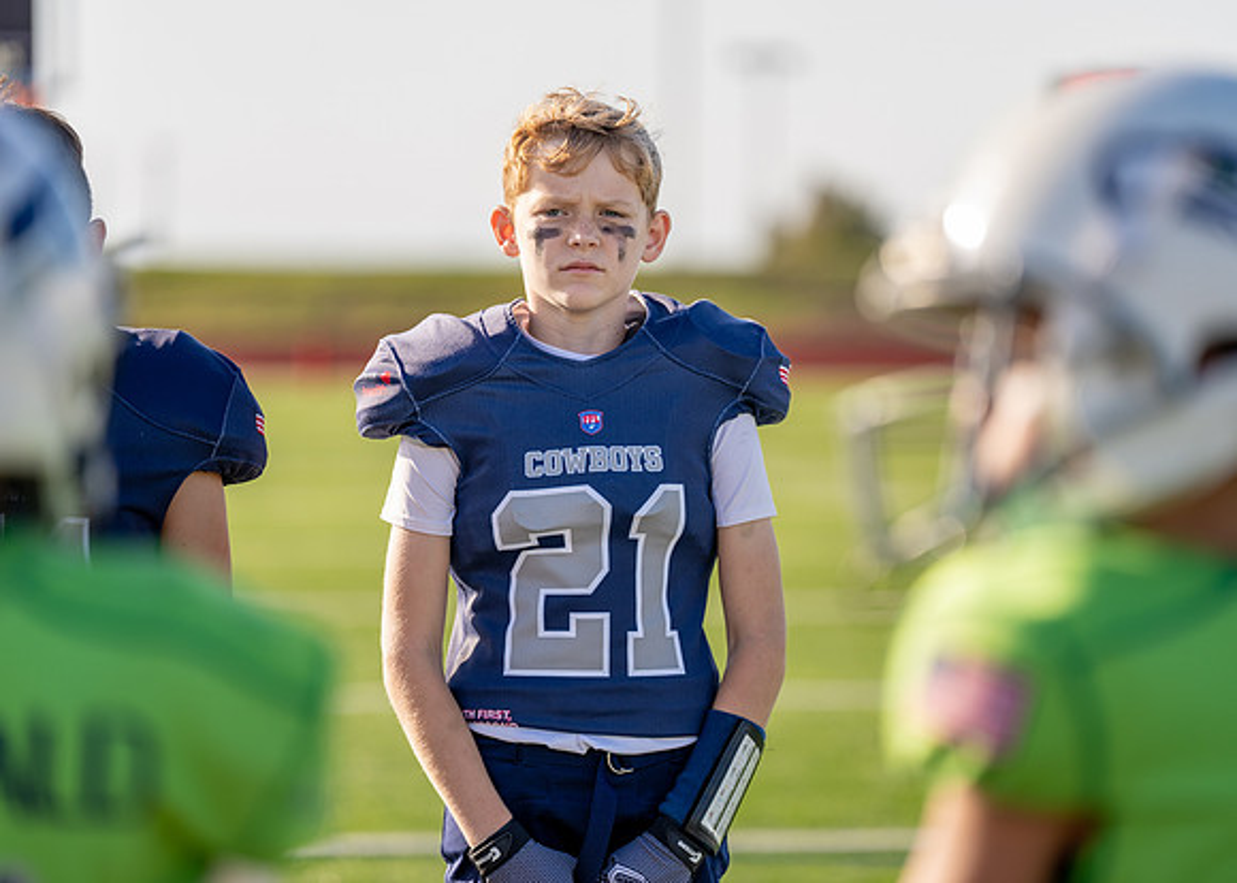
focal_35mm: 171
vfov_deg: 8.4
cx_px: 618
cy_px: 442
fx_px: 5999
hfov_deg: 11.8
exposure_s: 1/1000
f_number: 2.8
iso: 100
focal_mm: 163
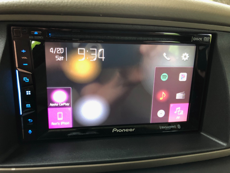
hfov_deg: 63.4
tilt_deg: -21.1
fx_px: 186
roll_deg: -3.7
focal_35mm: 28
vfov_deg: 49.7
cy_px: 86
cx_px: 115
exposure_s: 1/13
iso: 100
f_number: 1.8
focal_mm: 3.99
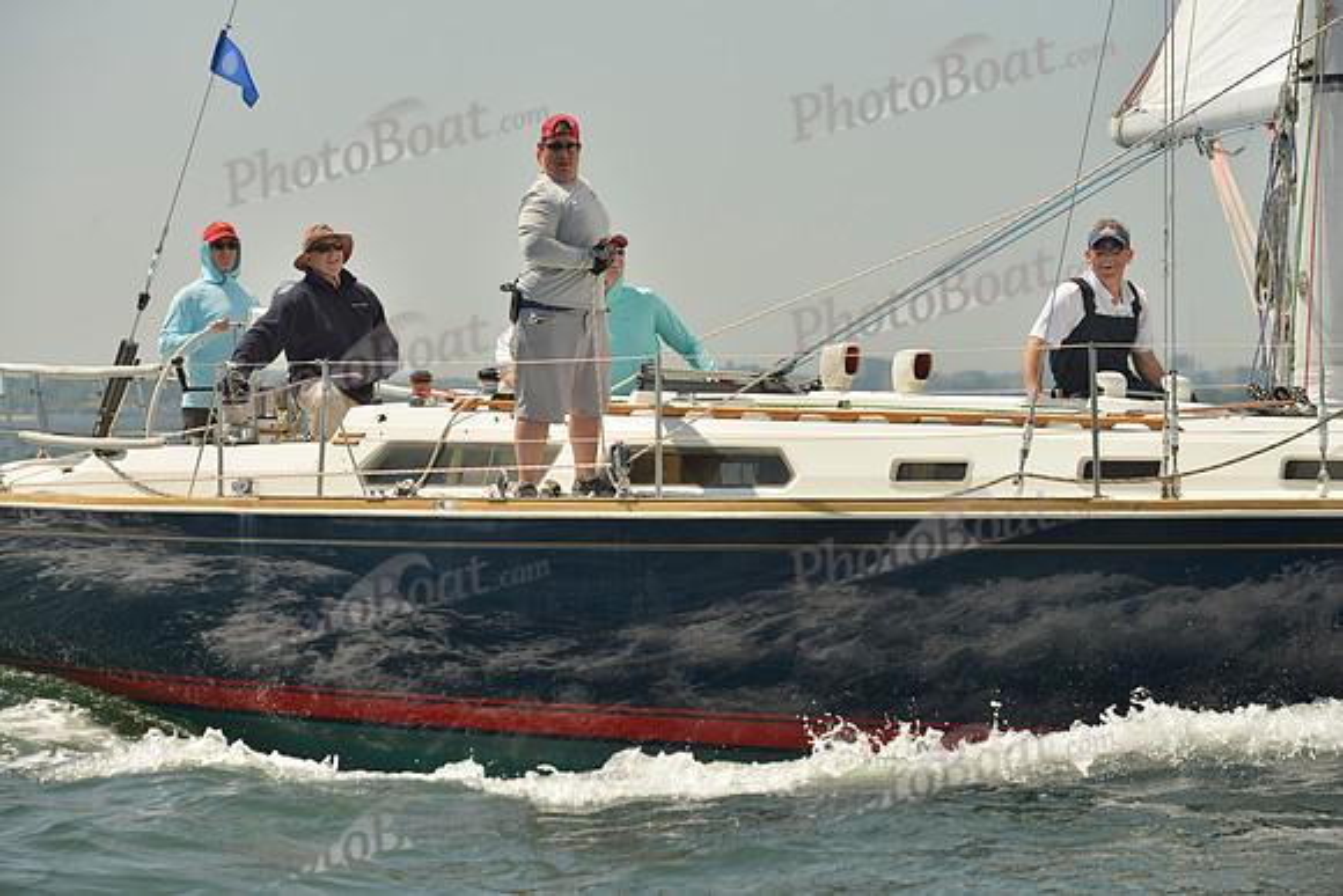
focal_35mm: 120
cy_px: 448
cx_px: 672
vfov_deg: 11.4
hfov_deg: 17.1
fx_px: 4478
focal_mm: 120
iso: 200
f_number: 7.1
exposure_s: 1/1250
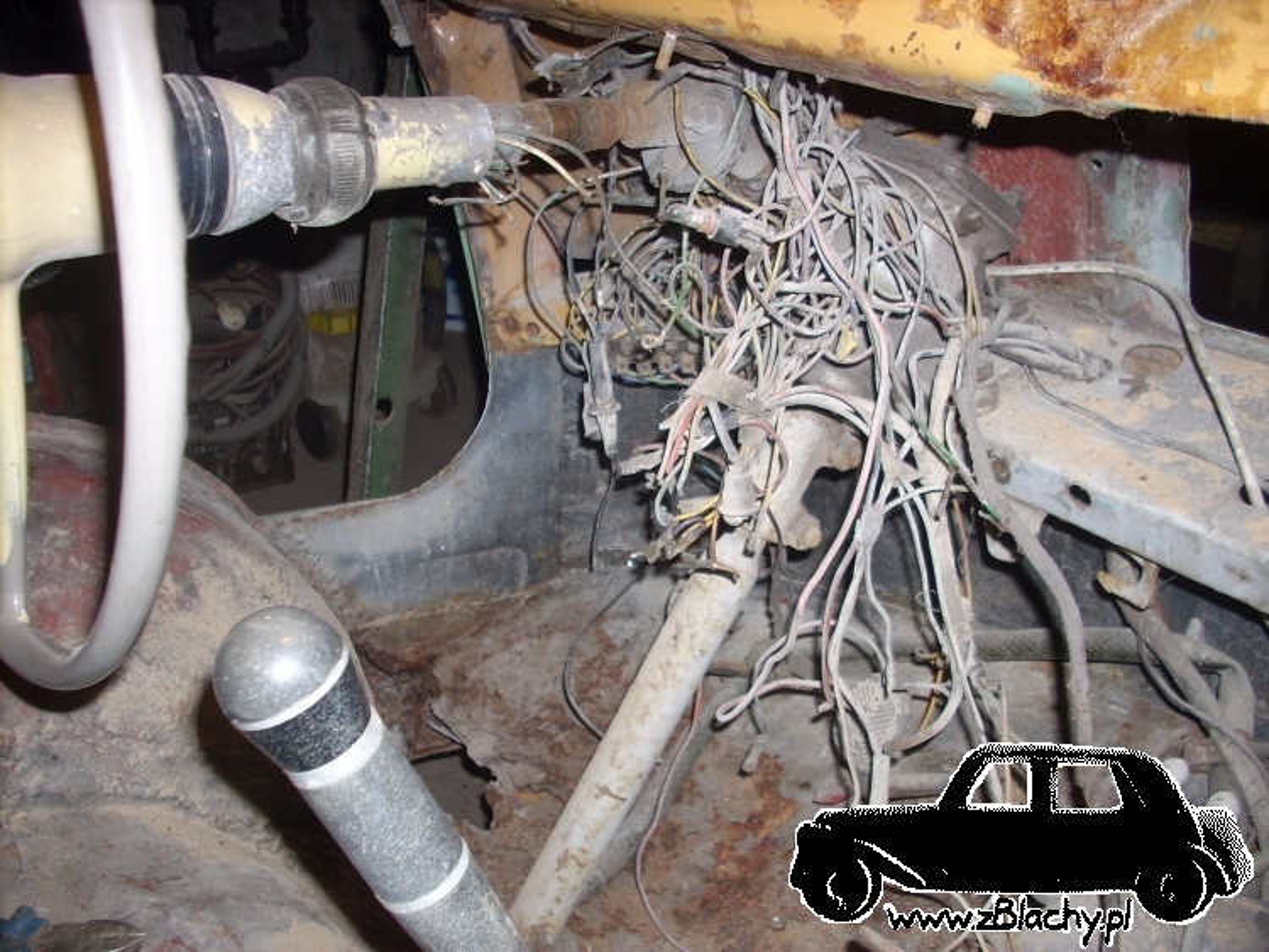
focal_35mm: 37
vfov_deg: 38.7
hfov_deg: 50.1
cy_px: 476
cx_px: 634
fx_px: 1357
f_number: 2.8
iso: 64
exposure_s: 1/60
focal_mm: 6.2
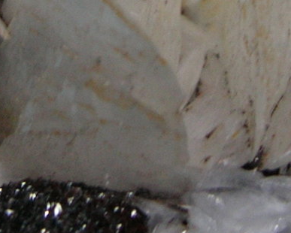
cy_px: -31
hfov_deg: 13.3
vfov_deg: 10.5
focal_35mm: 145
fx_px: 1249
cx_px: 111
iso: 85
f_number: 2.7
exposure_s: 1/4
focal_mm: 6
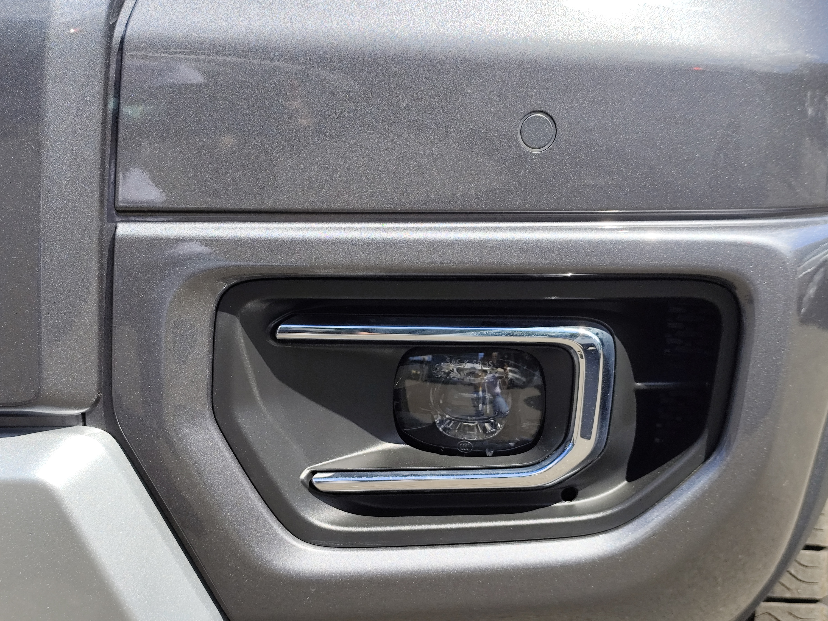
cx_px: 383
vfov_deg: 28.0
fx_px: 1244
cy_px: 326
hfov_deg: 36.8
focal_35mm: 52
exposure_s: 1/1226
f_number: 1.65
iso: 50
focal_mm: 6.19
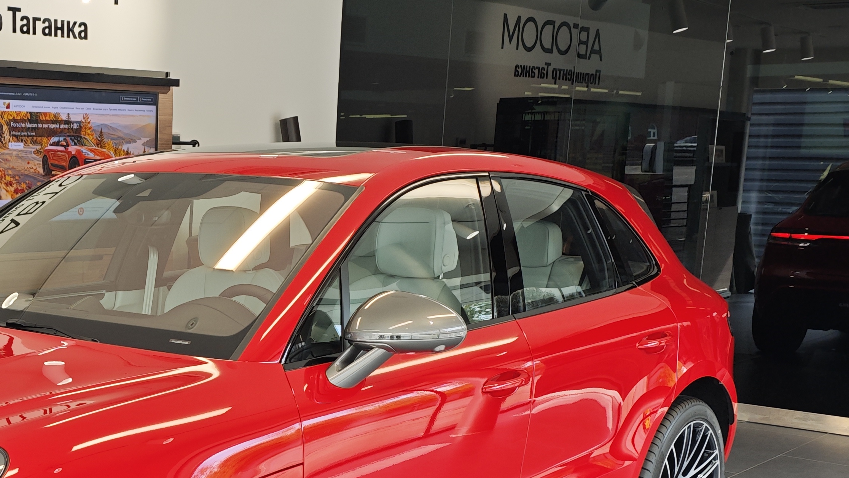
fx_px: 1261
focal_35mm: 56
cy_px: 461
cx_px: 108
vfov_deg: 20.8
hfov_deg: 35.3
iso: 50
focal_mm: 6.55
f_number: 1.6
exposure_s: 1/100
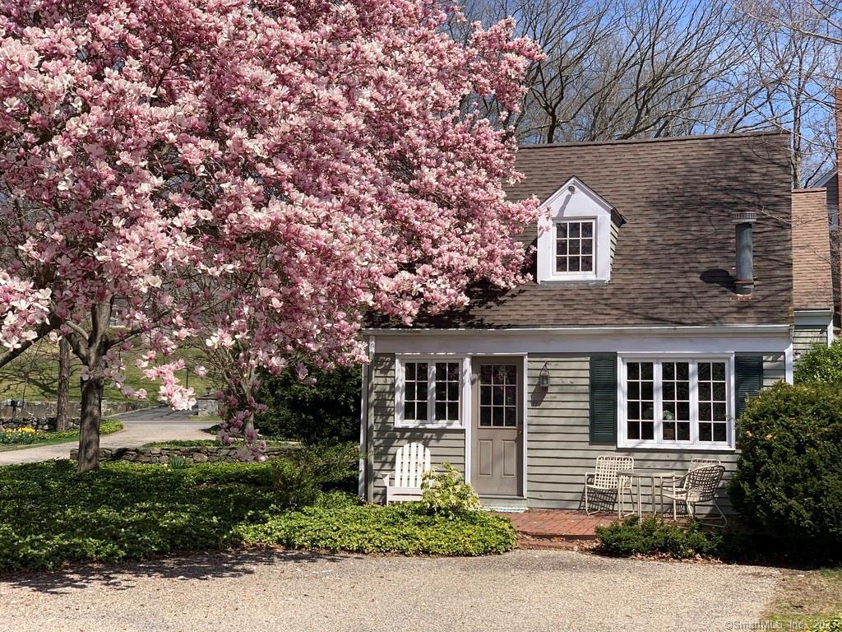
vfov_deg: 28.0
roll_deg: -1.3
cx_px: 421
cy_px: 316
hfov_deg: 36.8
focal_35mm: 52
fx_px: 1265
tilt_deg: +4.4
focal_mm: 6
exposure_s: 1/978
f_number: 2.4
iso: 16
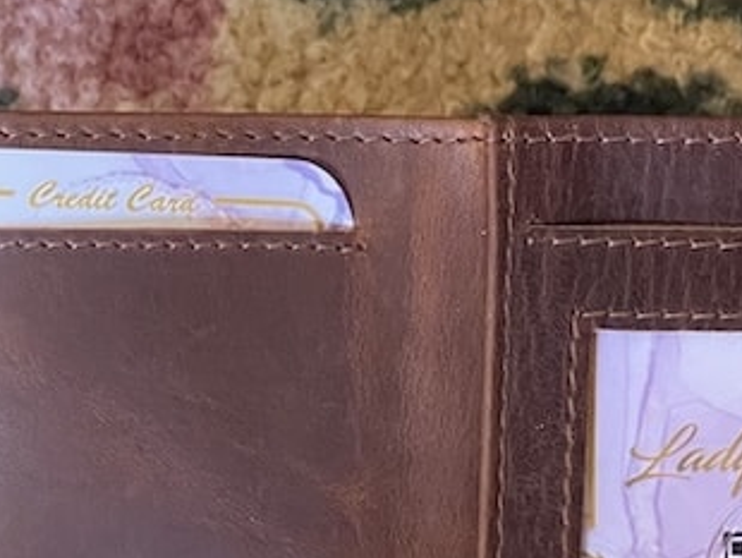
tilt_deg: -58.2
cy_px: 659
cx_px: 211
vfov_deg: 9.1
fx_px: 3454
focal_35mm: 161
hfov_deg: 12.2
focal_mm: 6
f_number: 2
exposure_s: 1/60
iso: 640
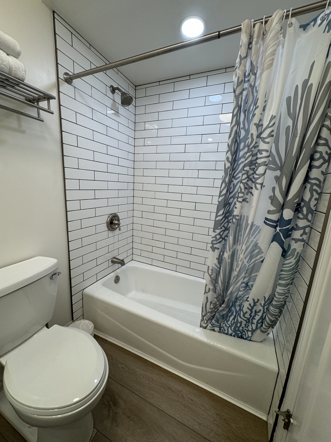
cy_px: 221
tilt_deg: -11.7
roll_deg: -3.6
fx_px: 178
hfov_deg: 85.7
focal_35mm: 14
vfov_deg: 102.1
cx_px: 166
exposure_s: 1/120
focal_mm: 2.22
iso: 80
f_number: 2.2
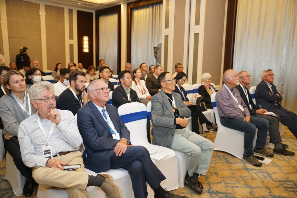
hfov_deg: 61.9
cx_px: 148
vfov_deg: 43.6
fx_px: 248
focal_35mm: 30
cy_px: 99
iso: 1000
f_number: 3.2
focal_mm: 30
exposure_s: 1/250
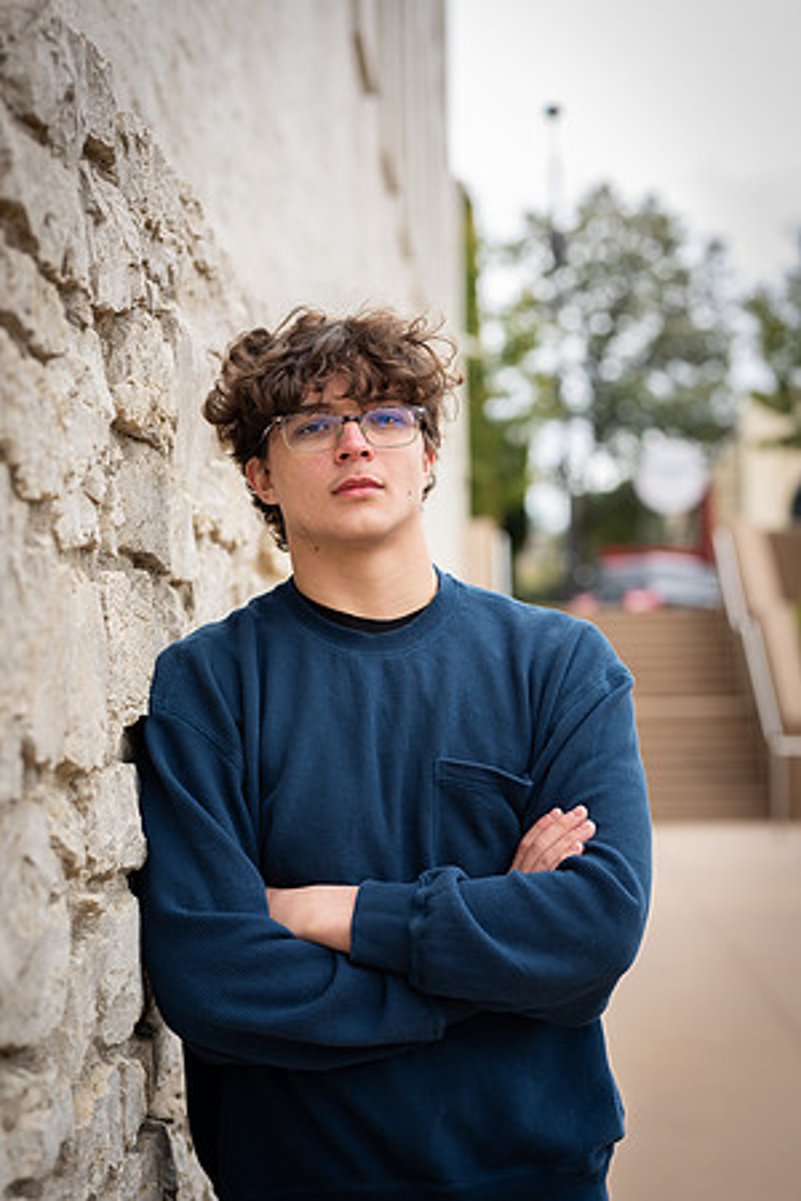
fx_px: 2837
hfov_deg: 16.1
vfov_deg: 23.9
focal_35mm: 85
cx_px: 400
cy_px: 600
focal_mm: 85
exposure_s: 1/125
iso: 50
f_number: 3.5
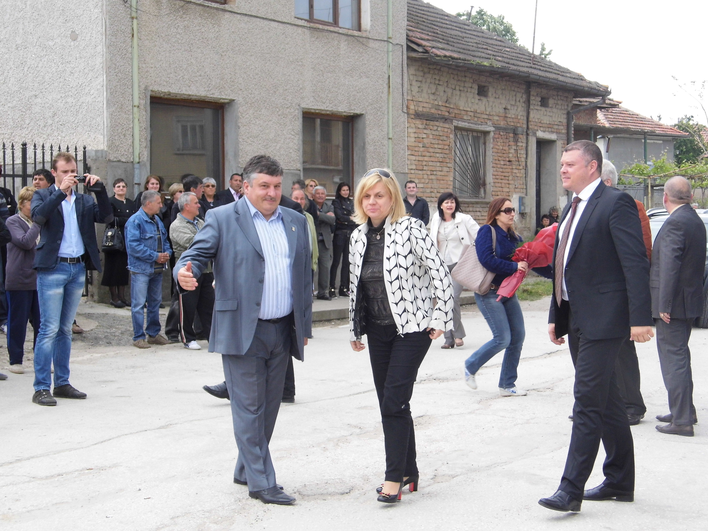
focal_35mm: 58
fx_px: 1186
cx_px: 354
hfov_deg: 33.2
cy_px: 266
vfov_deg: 25.2
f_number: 3.9
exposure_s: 1/250
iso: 100
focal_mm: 10.4
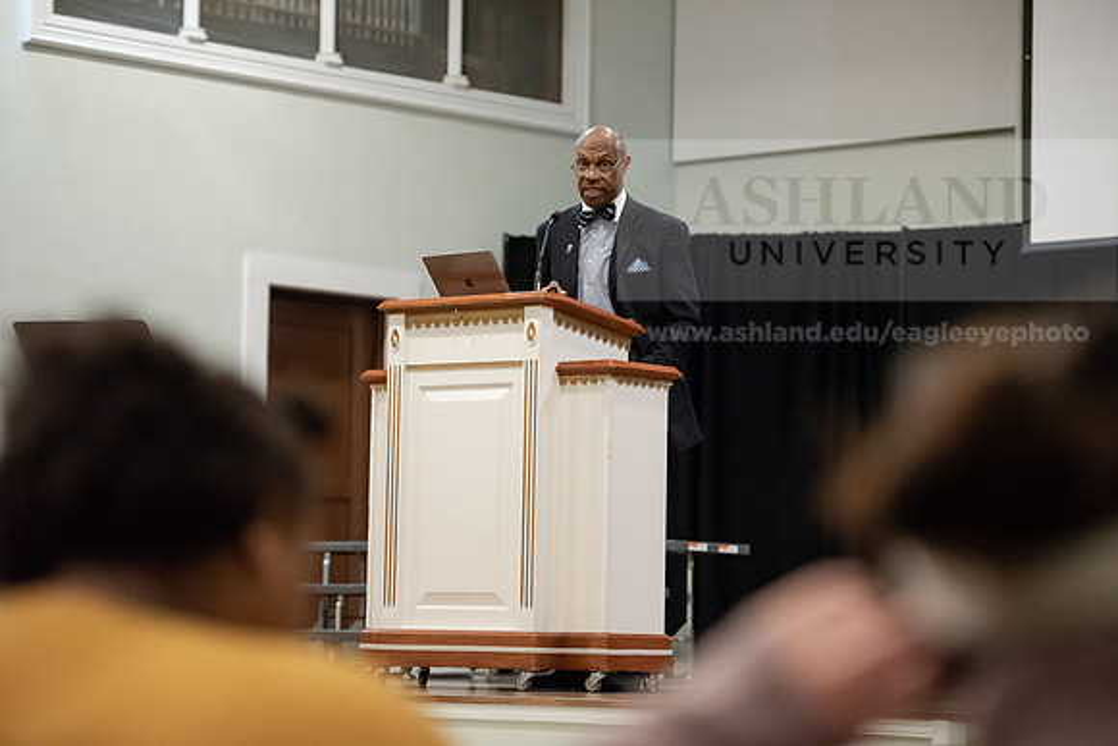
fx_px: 3417
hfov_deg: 18.6
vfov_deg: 12.5
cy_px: 373
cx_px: 559
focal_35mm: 110
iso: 10000
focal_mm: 110
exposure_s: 1/200
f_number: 2.8
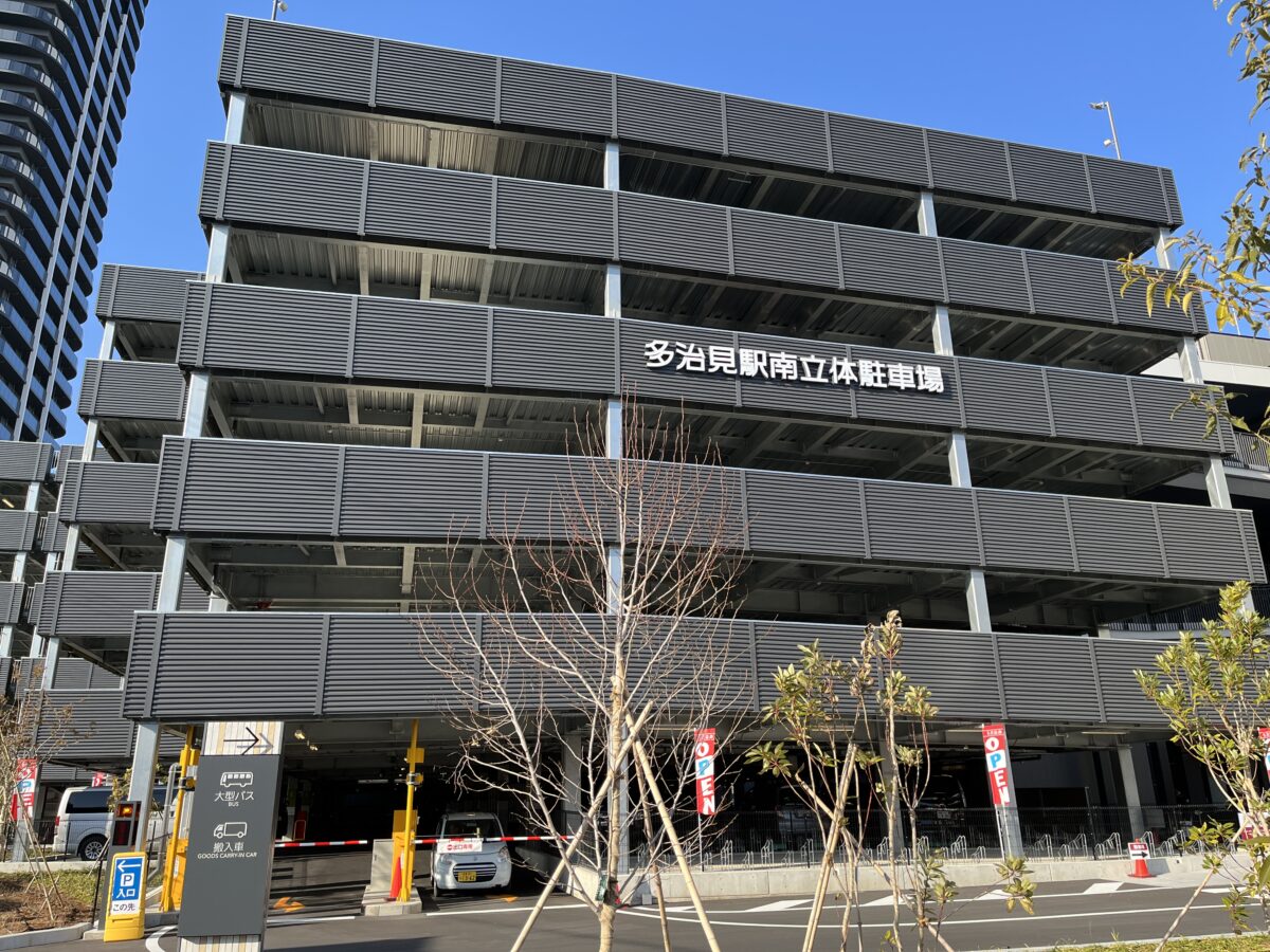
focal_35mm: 26
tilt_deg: +18.4
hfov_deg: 67.3
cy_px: 476
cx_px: 635
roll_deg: +1.8
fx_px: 954
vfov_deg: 53.1
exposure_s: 1/864
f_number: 1.6
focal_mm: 5.1
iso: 50
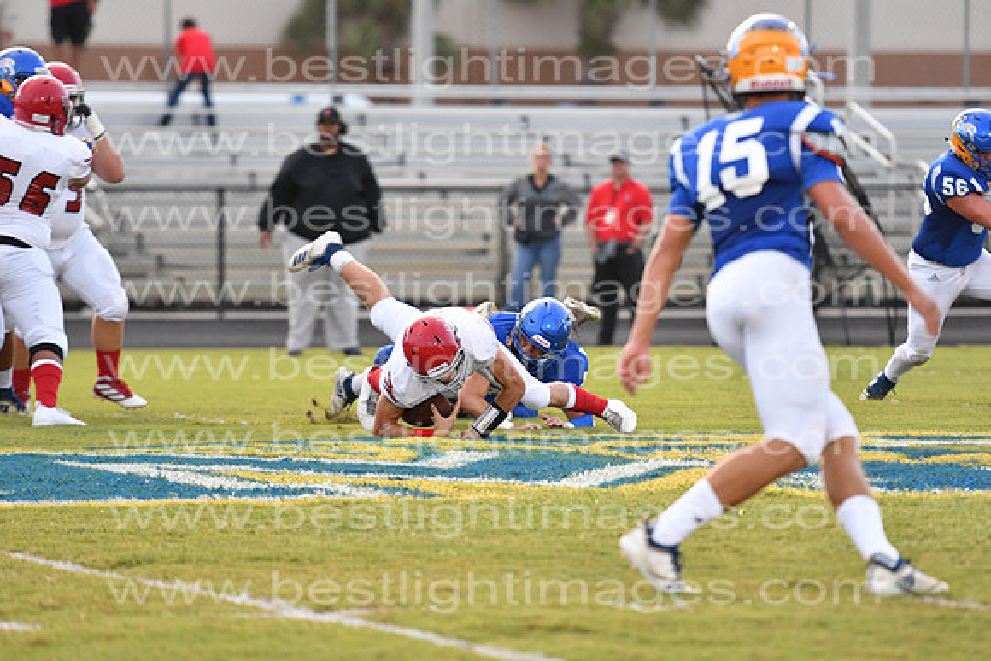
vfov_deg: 5.0
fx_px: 7640
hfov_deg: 7.4
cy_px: 330
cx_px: 496
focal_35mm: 278
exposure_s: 1/800
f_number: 3.2
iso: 1600
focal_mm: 185
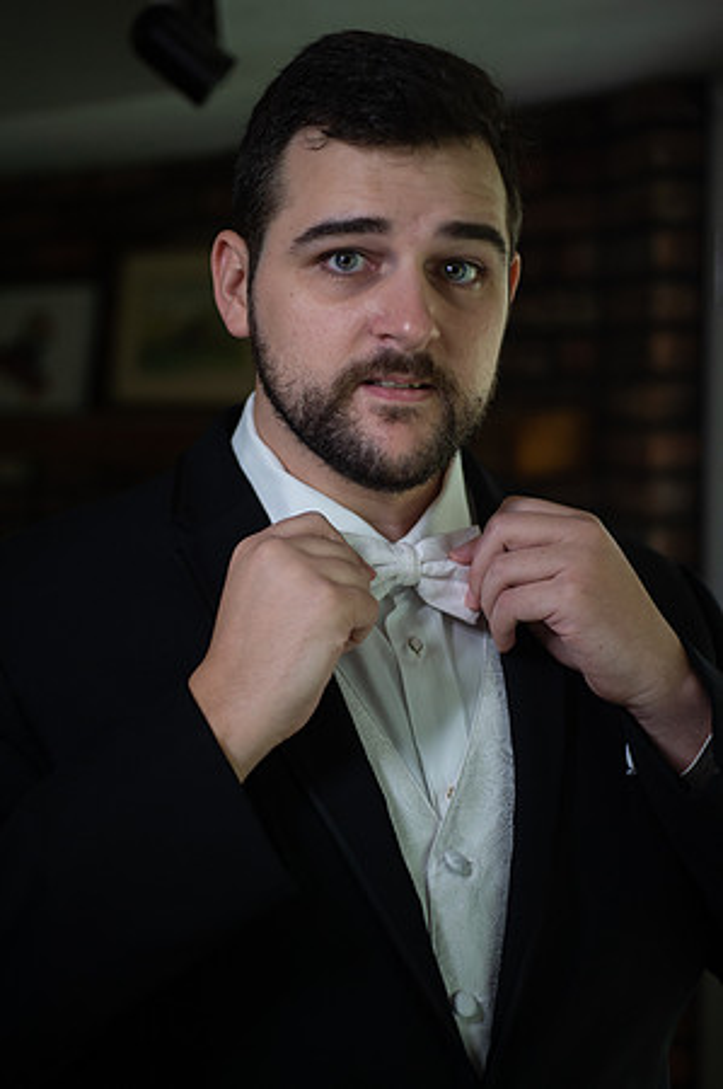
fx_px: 1812
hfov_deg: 22.6
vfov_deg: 33.4
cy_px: 544
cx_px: 362
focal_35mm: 60
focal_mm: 60
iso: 1000
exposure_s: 1/250
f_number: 3.2
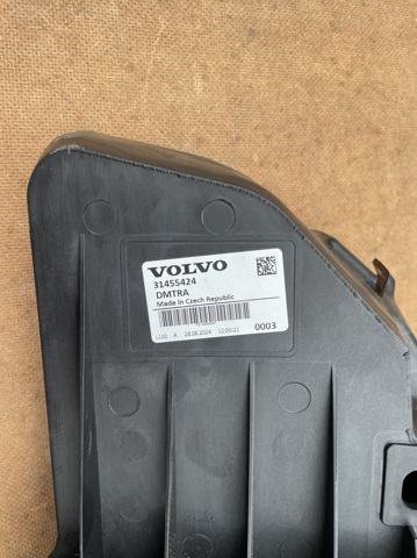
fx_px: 418
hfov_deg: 53.0
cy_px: 279
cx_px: 208
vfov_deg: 67.4
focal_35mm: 26
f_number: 1.6
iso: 125
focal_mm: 4.2
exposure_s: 1/107
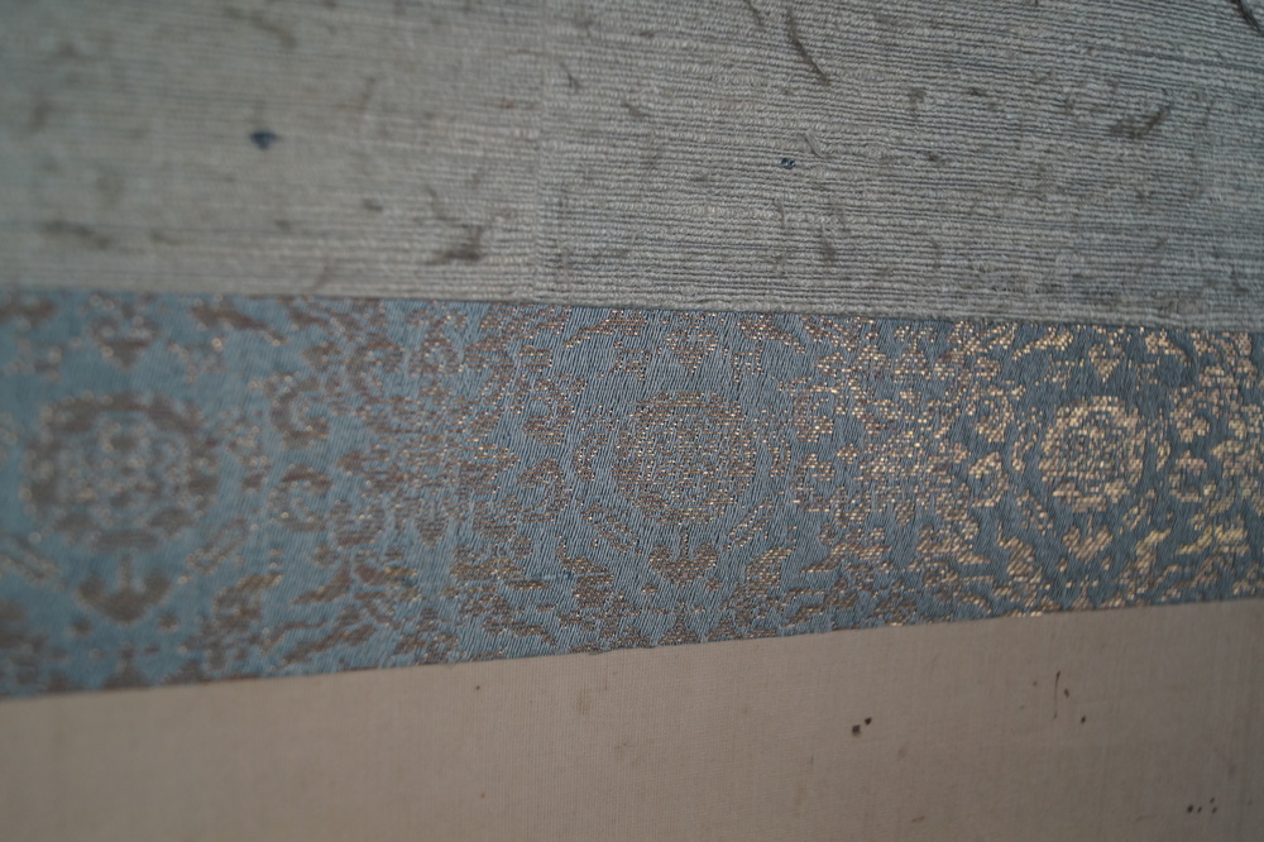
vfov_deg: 36.8
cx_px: 632
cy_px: 421
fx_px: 1264
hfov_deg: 53.1
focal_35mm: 36
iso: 400
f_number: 4
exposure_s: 1/160
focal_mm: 24
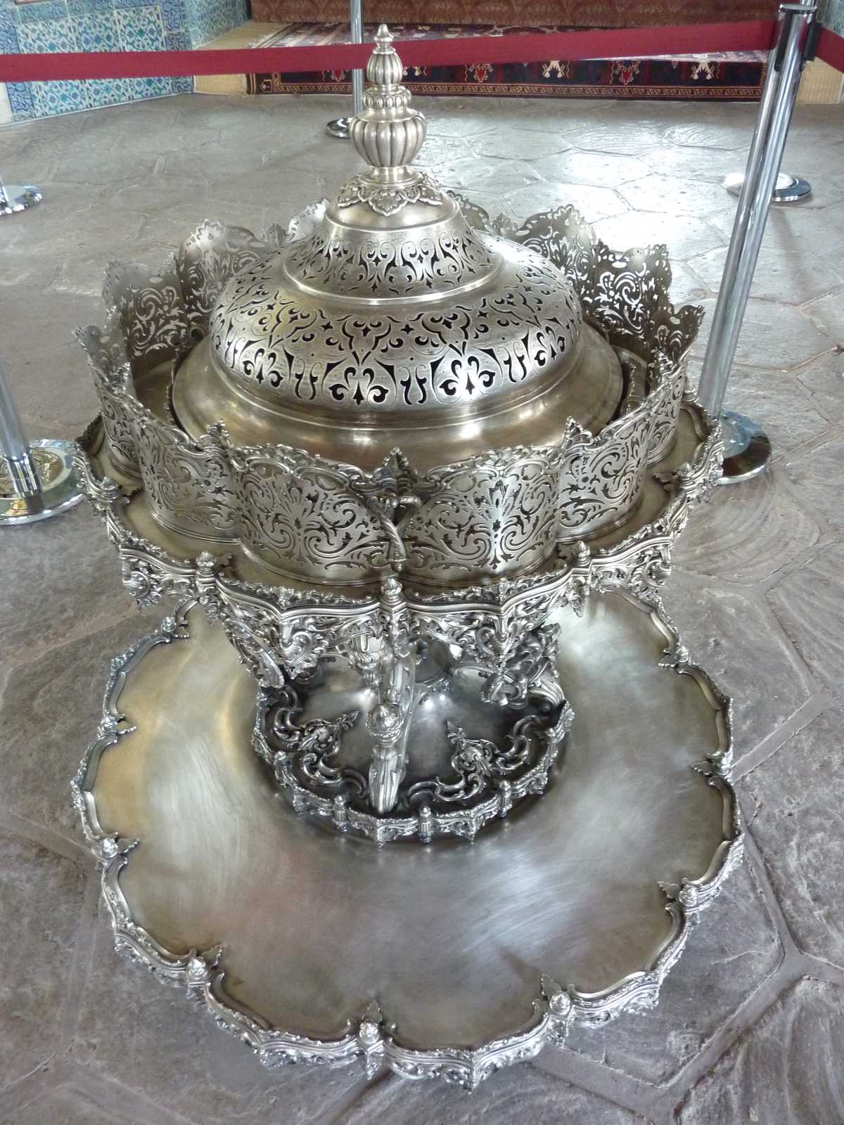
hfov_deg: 54.9
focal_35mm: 25
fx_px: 813
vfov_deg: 69.4
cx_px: 422
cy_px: 562
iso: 400
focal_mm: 4.1
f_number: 3.3
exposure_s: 1/10
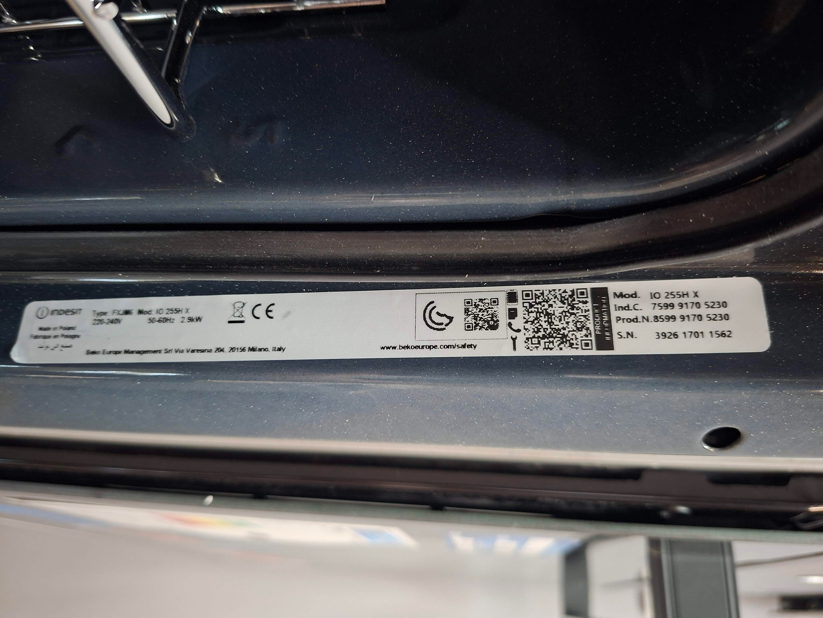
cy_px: 309
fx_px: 547
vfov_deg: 58.9
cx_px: 412
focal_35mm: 23
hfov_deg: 73.9
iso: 400
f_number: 1.8
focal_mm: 5.54
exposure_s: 1/33
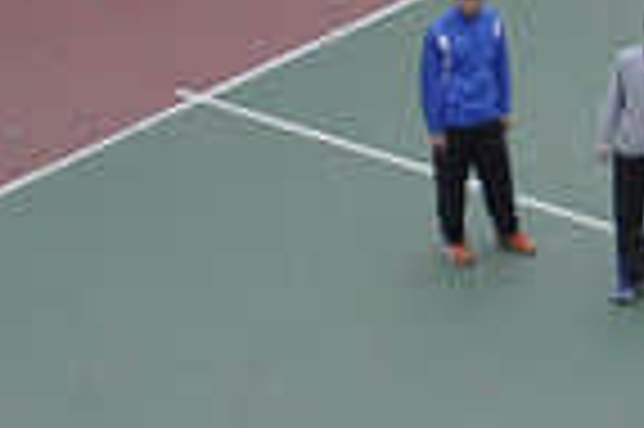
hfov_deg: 2.3
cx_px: 1076
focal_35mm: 884
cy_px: 656
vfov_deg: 1.6
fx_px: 15792
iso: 640
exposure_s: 1/200
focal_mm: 105
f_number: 5.6
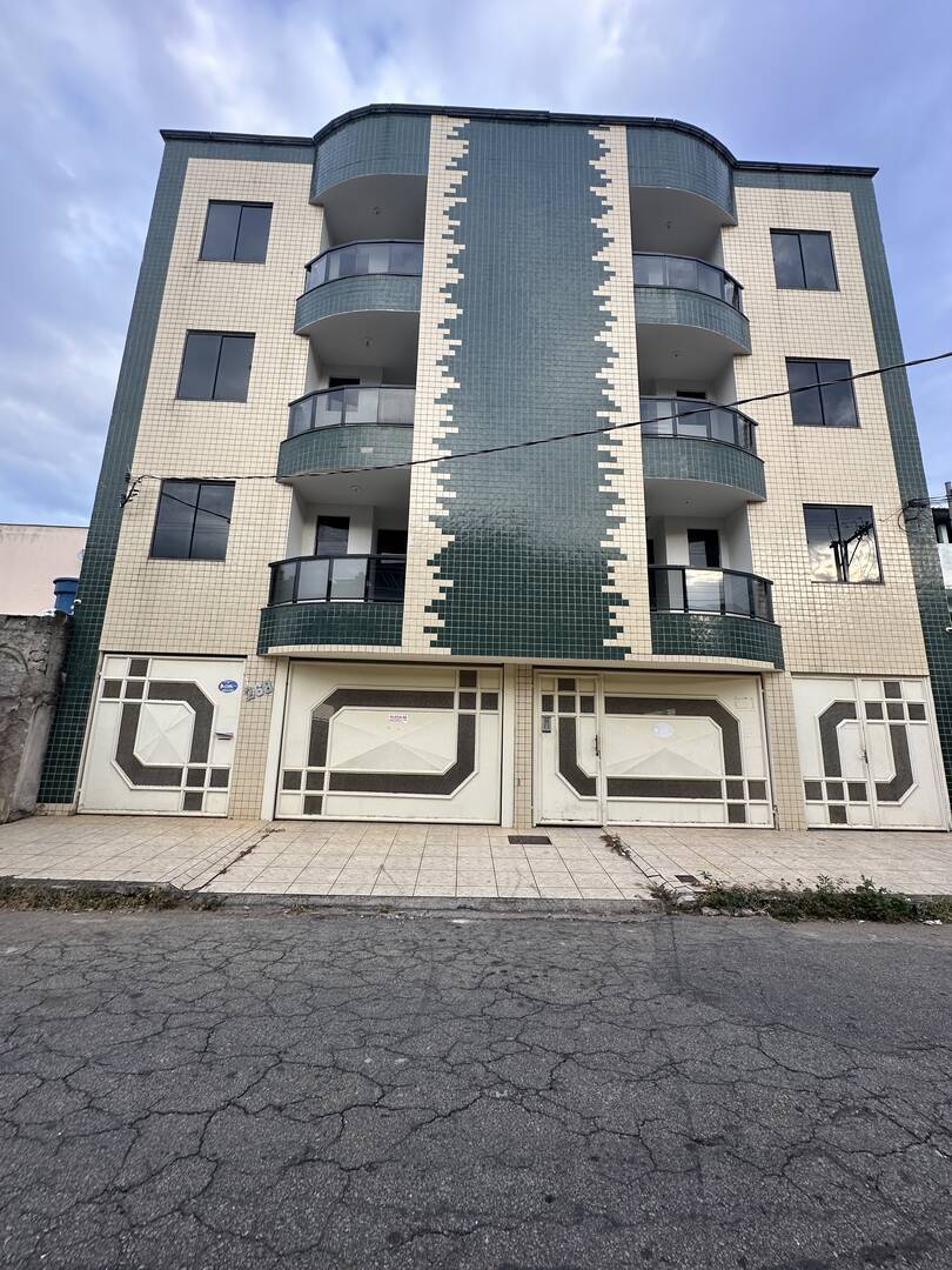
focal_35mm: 14
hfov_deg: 85.7
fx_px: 513
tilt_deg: +12.2
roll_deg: -3.2
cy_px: 635
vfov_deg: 102.1
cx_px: 476
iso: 40
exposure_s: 1/191
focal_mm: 2.22
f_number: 2.2
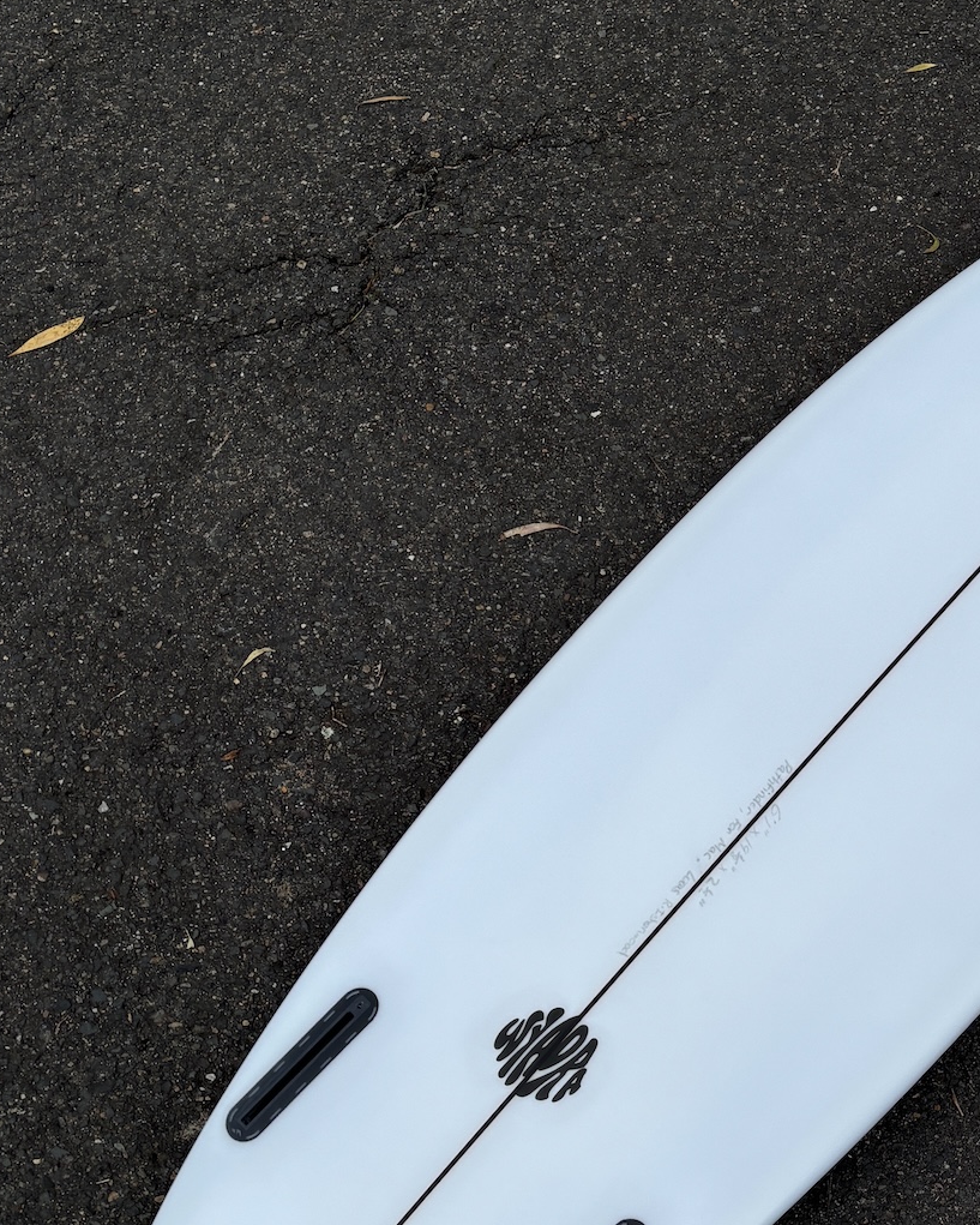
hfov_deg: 27.9
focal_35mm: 53
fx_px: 1921
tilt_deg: -64.0
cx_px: 810
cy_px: 758
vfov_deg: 35.2
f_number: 1.6
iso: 32
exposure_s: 1/125
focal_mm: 5.96
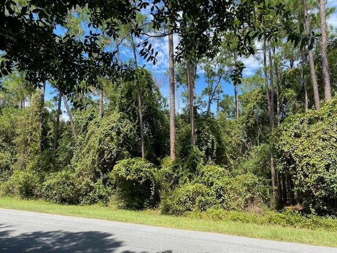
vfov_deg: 53.1
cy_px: 126
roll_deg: -1.3
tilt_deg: +9.8
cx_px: 168
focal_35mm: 26
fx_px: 253
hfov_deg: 67.3
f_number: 1.8
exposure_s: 1/1093
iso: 32
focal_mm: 4.25
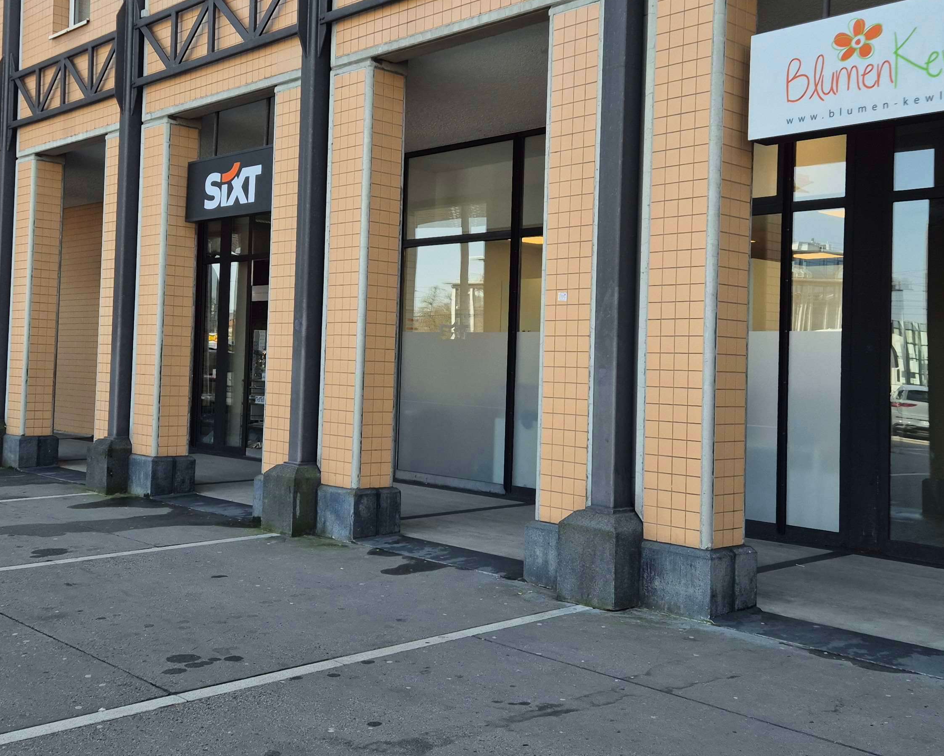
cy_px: 337
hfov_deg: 45.8
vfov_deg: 37.3
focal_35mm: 40
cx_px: 484
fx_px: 1118
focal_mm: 5.4
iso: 25
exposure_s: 1/584
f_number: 1.8
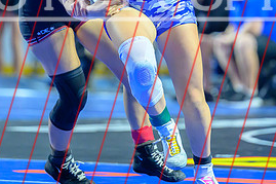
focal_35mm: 426
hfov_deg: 4.8
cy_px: -12
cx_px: 130
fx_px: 3264
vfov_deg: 3.2
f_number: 2.8
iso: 3200
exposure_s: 1/640
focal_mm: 175
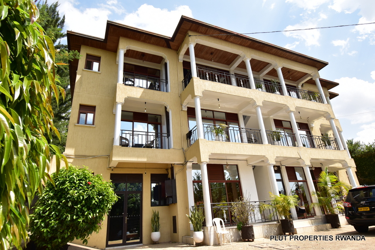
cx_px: 188
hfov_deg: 81.2
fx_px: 219
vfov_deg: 59.5
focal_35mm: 21
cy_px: 125
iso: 500
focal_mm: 14
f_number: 8
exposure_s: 1/640
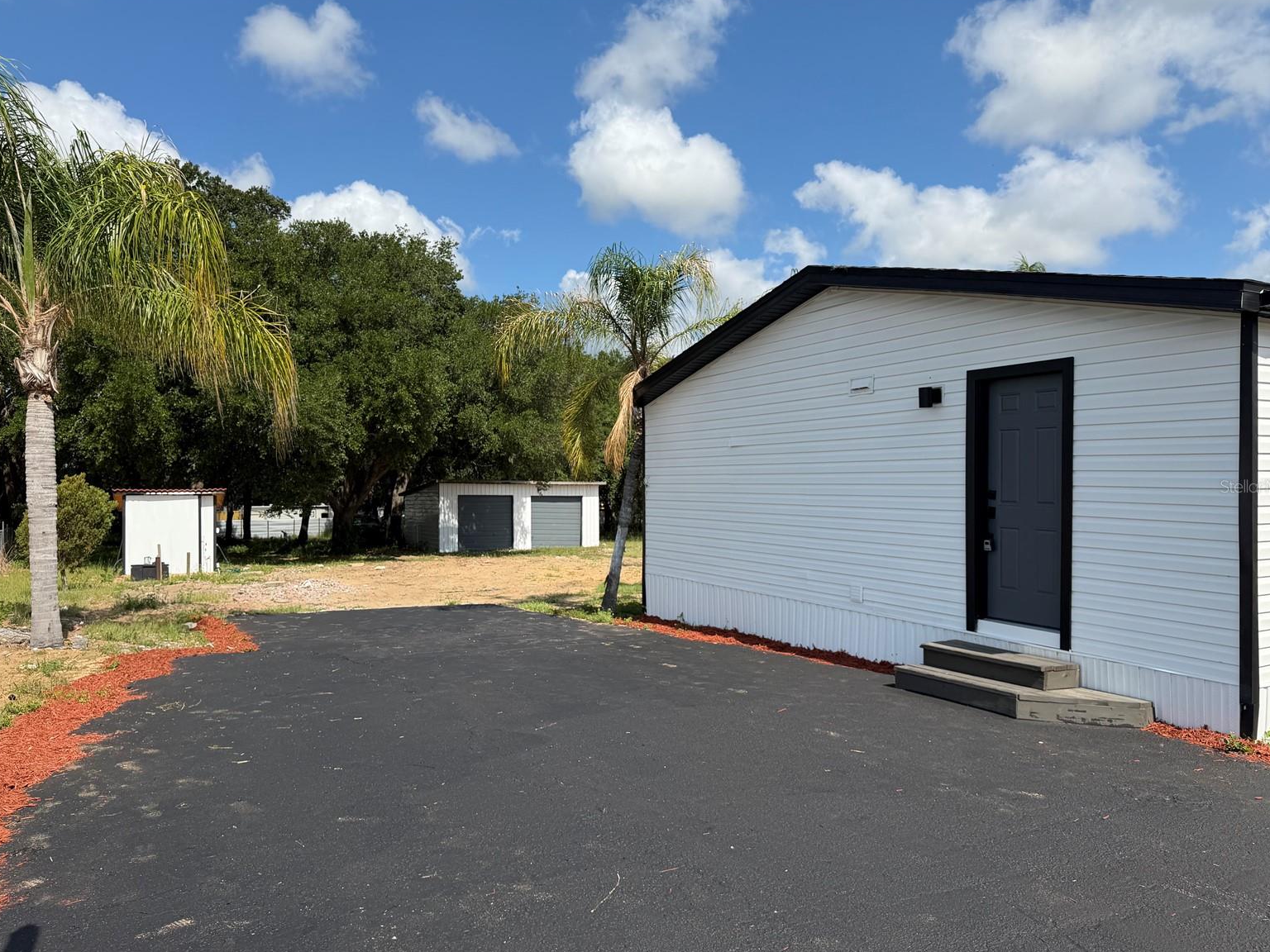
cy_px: 486
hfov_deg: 69.4
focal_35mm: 25
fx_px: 917
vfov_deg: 54.9
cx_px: 637
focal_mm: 6.76
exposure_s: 1/5319
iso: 80
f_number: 1.78
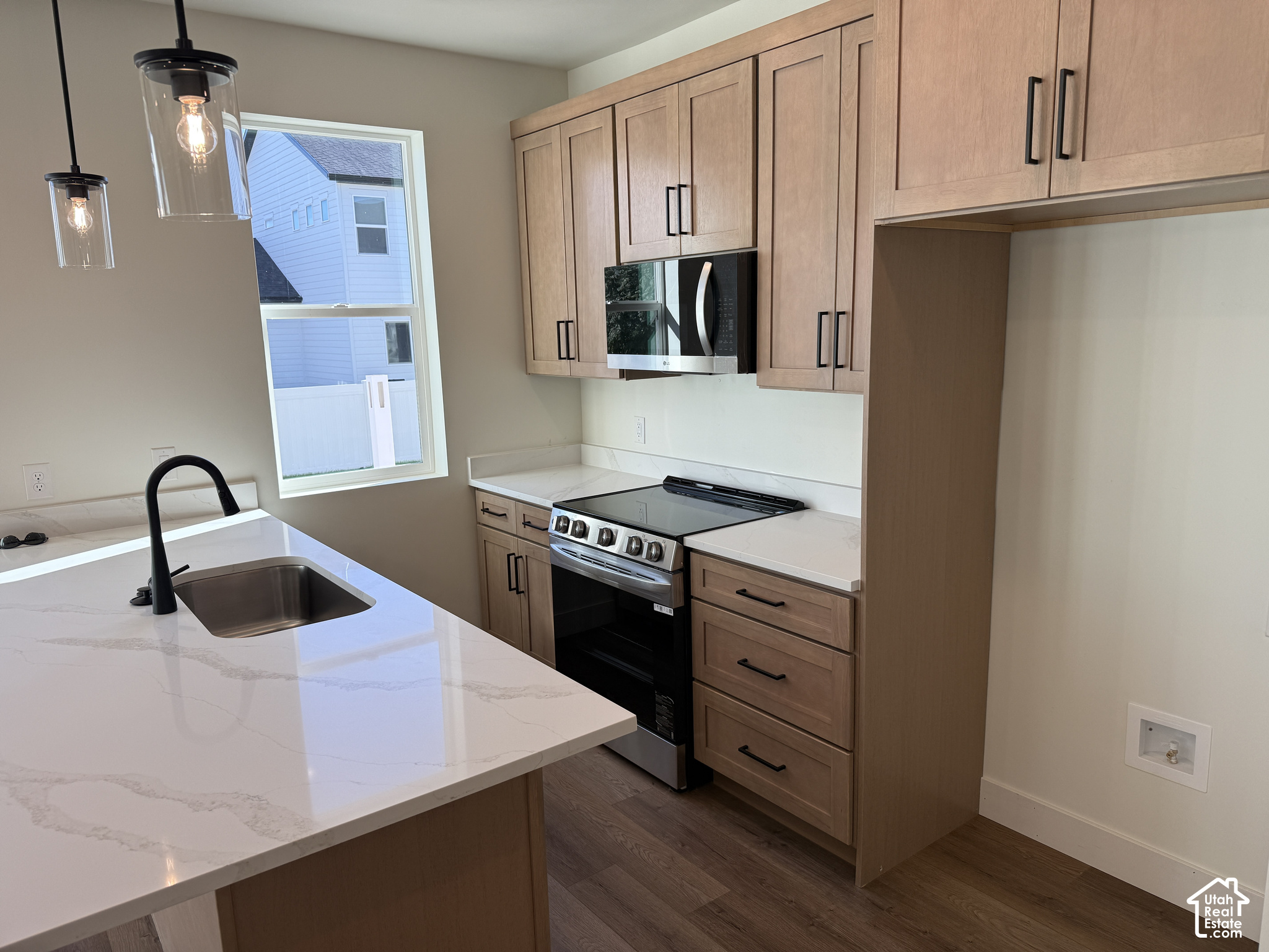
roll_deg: +1.7
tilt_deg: -10.2
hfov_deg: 71.6
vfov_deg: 56.8
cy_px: 476
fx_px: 880
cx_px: 634
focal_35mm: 24
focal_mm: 6.76
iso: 80
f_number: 1.78
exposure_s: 1/426
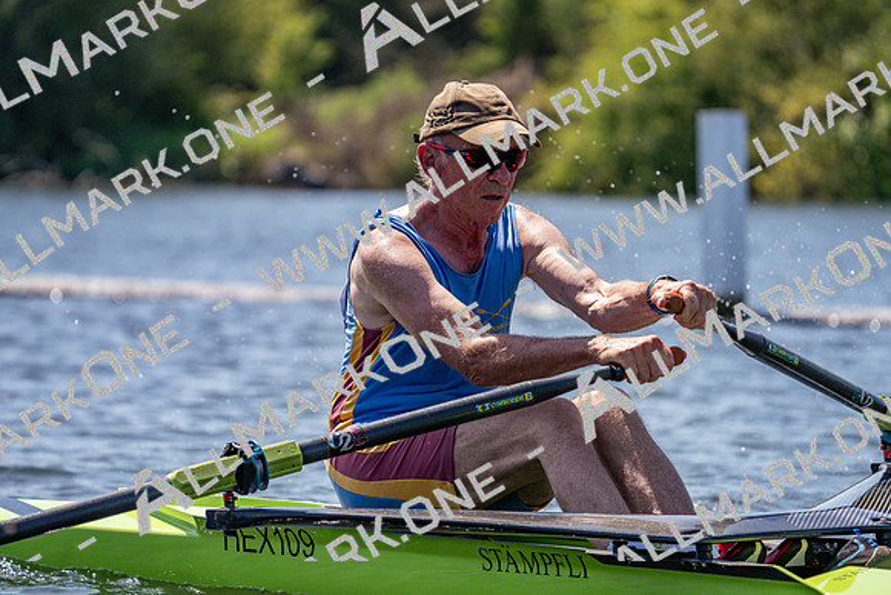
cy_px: 298
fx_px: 6857
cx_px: 446
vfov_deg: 5.0
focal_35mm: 277
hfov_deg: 7.4
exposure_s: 1/2000
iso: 320
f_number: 5.6
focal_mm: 277
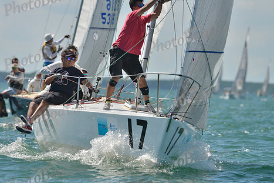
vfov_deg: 2.8
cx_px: 117
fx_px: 3781
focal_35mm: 497
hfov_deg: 4.1
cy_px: 77
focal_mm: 400
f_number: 6.3
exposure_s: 1/1250
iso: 200
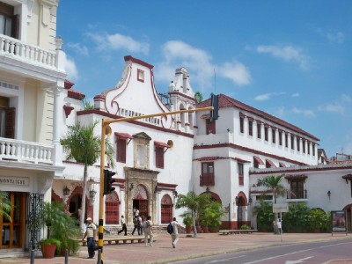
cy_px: 132
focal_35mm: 55
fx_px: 559
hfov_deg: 34.9
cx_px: 176
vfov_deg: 26.6
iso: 64
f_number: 6.1
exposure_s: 1/400
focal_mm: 9.7
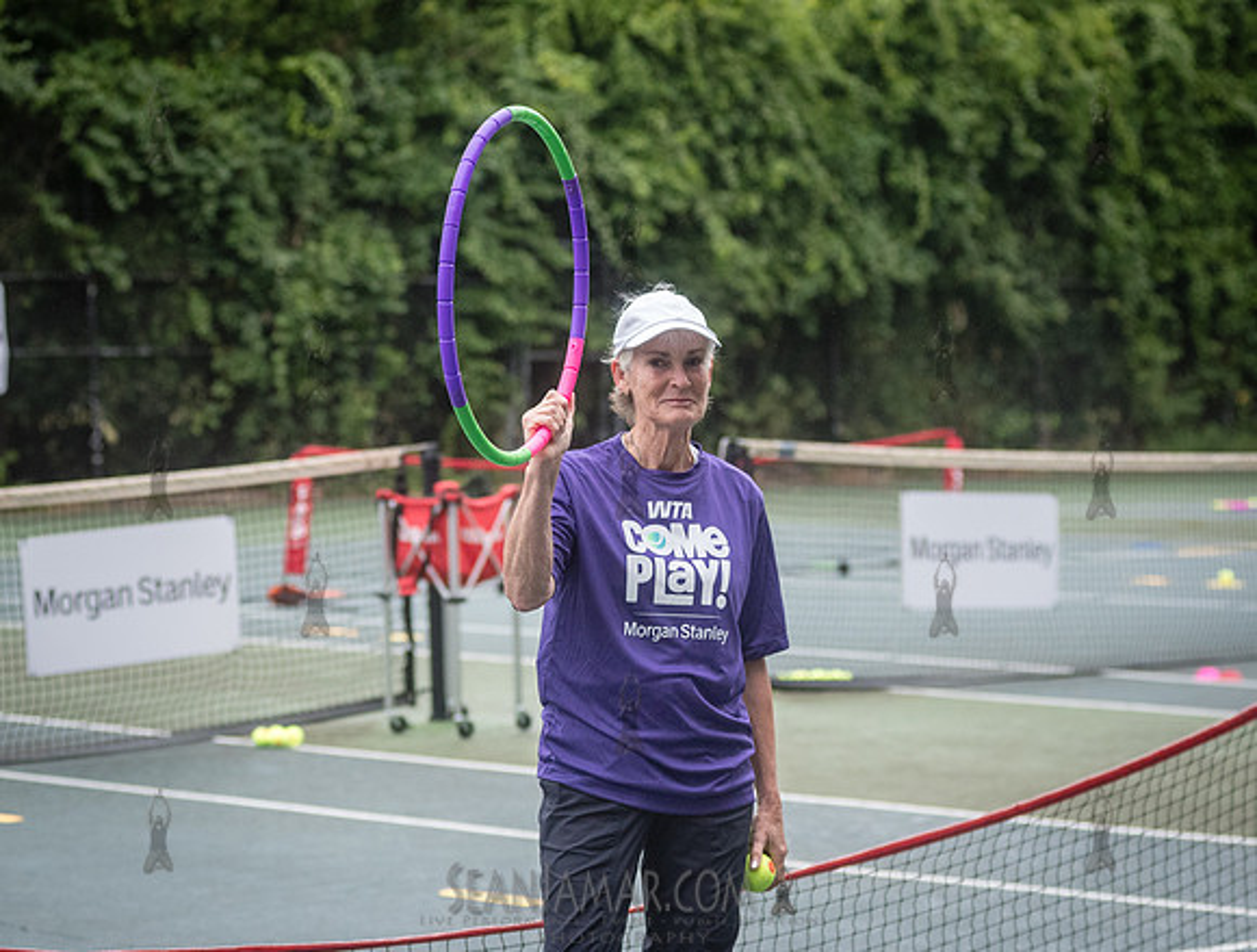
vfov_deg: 12.2
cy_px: 529
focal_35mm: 122
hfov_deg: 16.1
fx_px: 4457
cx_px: 679
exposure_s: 1/4000
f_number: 4
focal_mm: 86
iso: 2000
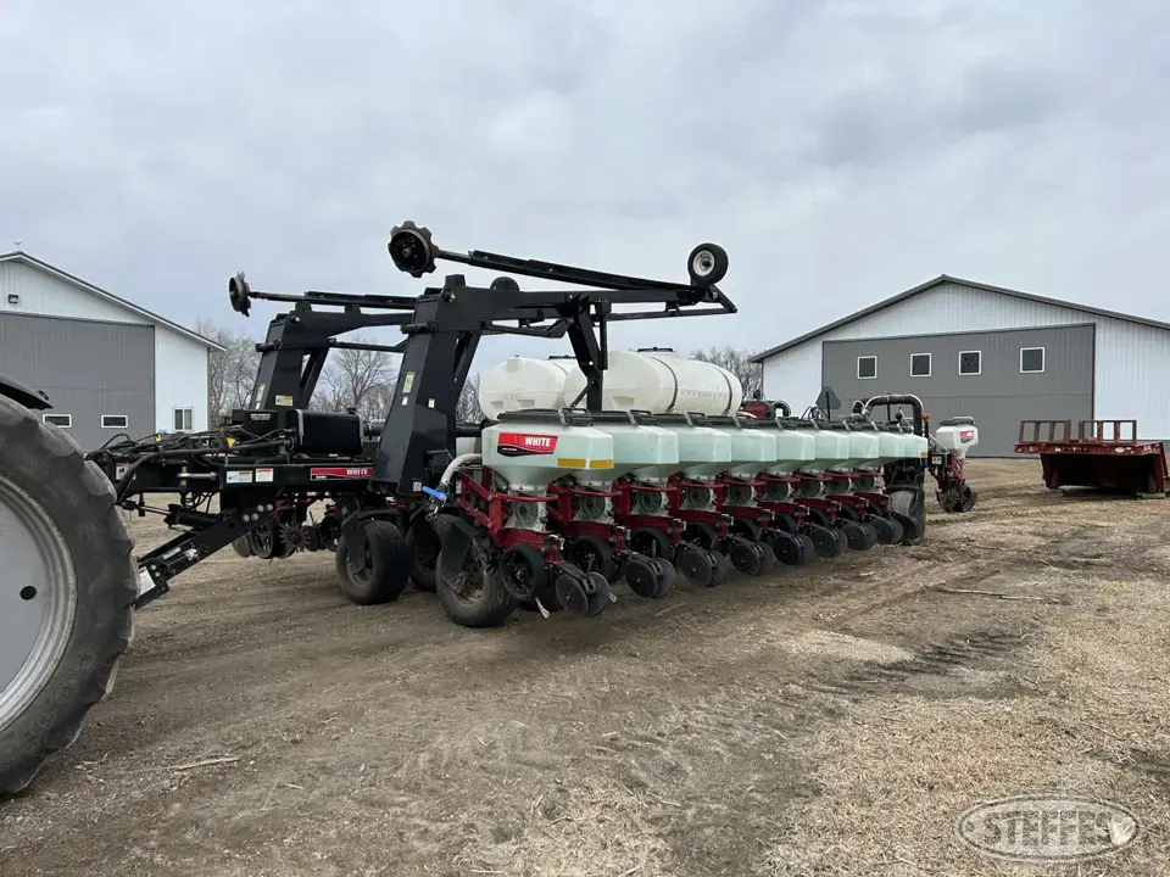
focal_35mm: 26
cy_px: 438
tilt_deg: -2.7
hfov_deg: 67.3
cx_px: 585
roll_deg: -0.4
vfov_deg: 53.1
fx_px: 879
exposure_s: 1/2994
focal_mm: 5.7
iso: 50
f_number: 1.5
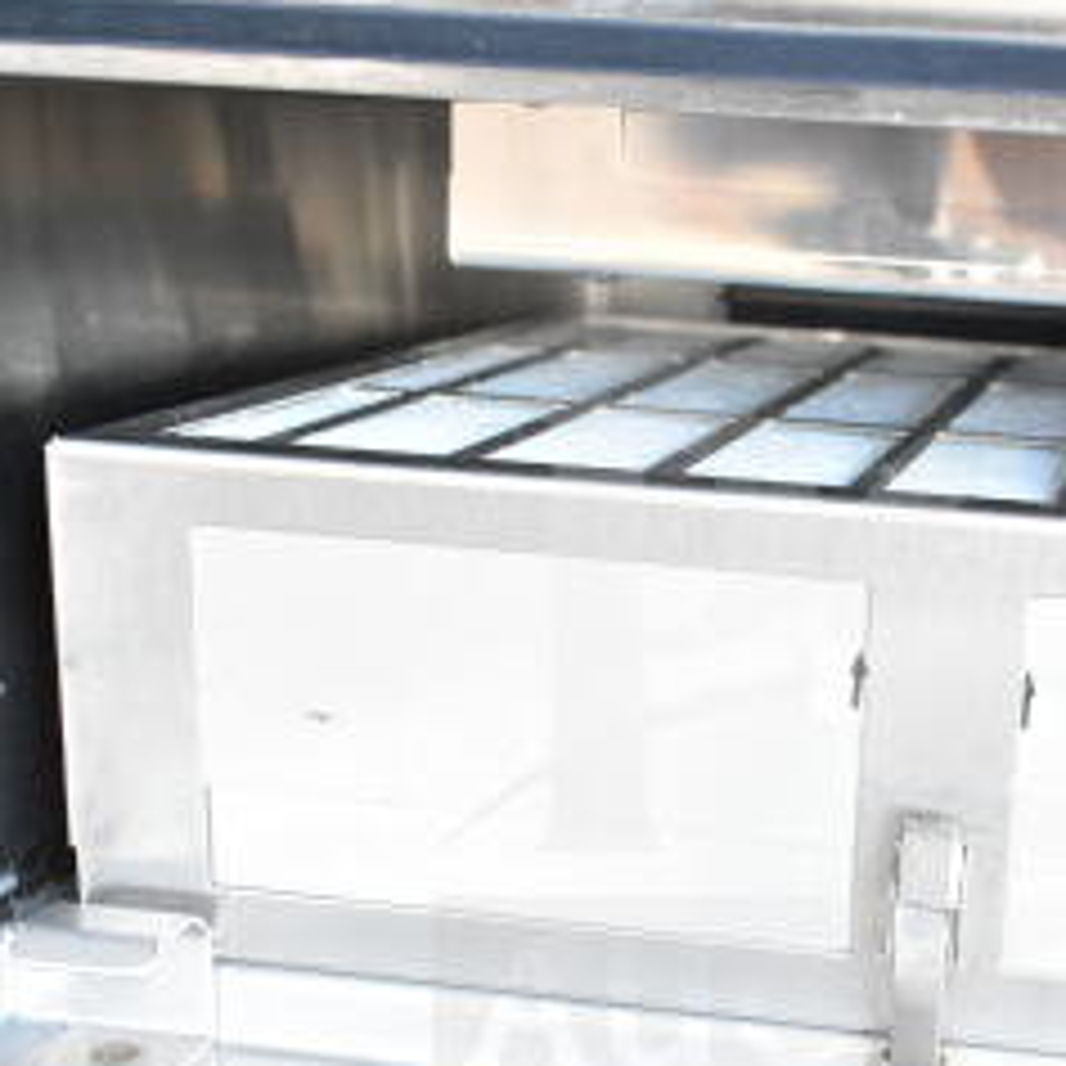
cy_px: 753
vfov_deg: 28.8
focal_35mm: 59
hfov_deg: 28.1
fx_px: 2056
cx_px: 936
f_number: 4.5
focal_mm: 18
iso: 1600
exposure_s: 1/80
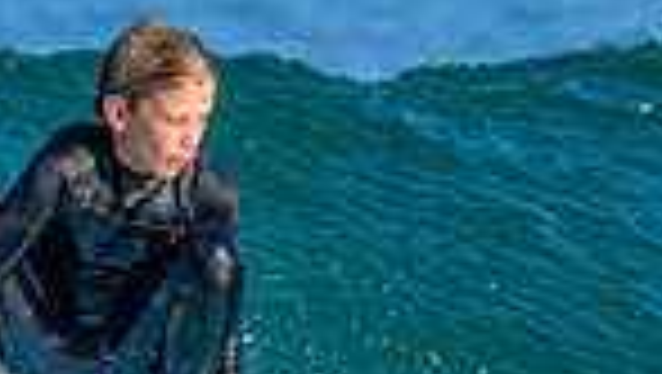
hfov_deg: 0.5
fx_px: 79696
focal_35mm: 4536
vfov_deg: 0.3
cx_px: 233
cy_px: 580
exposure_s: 1/2000
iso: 800
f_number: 8
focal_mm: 800
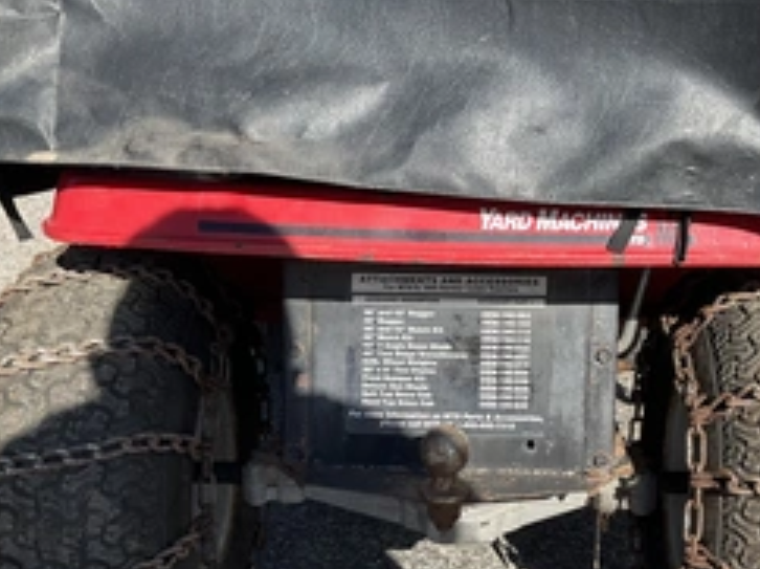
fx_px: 1053
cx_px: 430
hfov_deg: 39.6
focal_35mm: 48
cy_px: 406
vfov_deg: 29.9
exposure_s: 1/1250
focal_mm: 3
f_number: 1.8
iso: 25
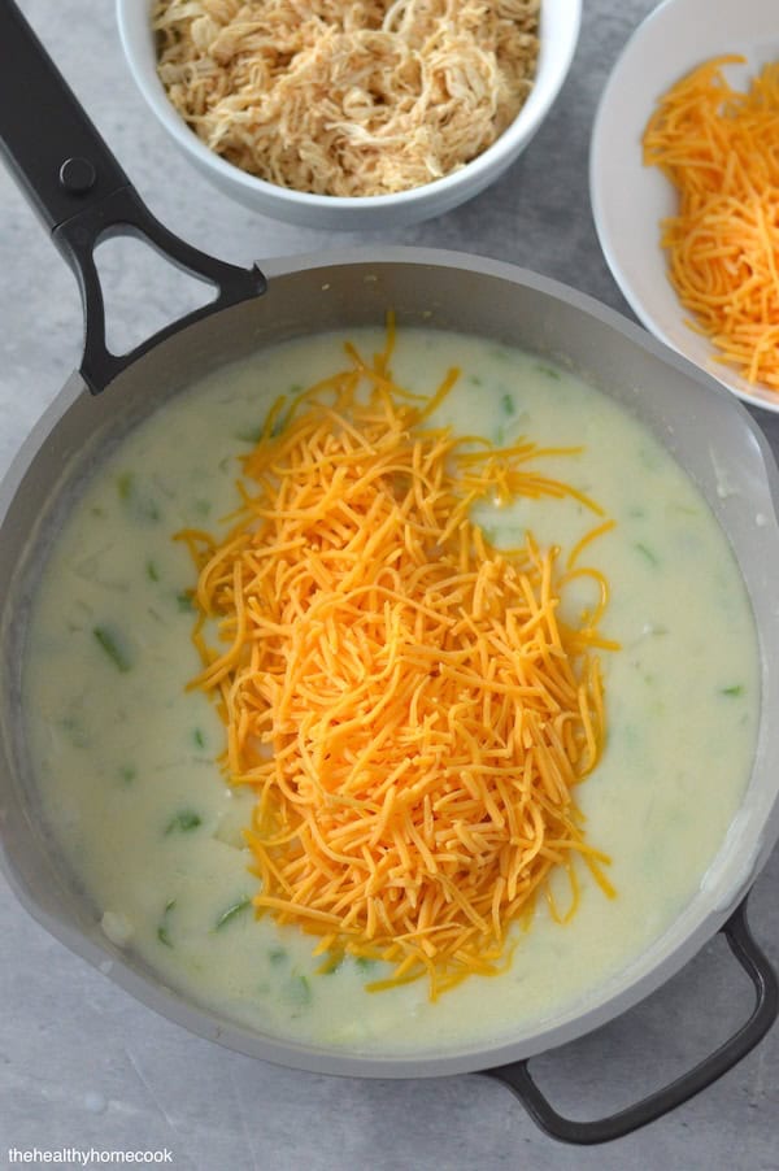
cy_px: 586
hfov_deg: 18.2
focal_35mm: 75
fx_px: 2438
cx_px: 390
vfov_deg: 27.0
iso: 1600
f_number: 2.8
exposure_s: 1/500
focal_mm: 50
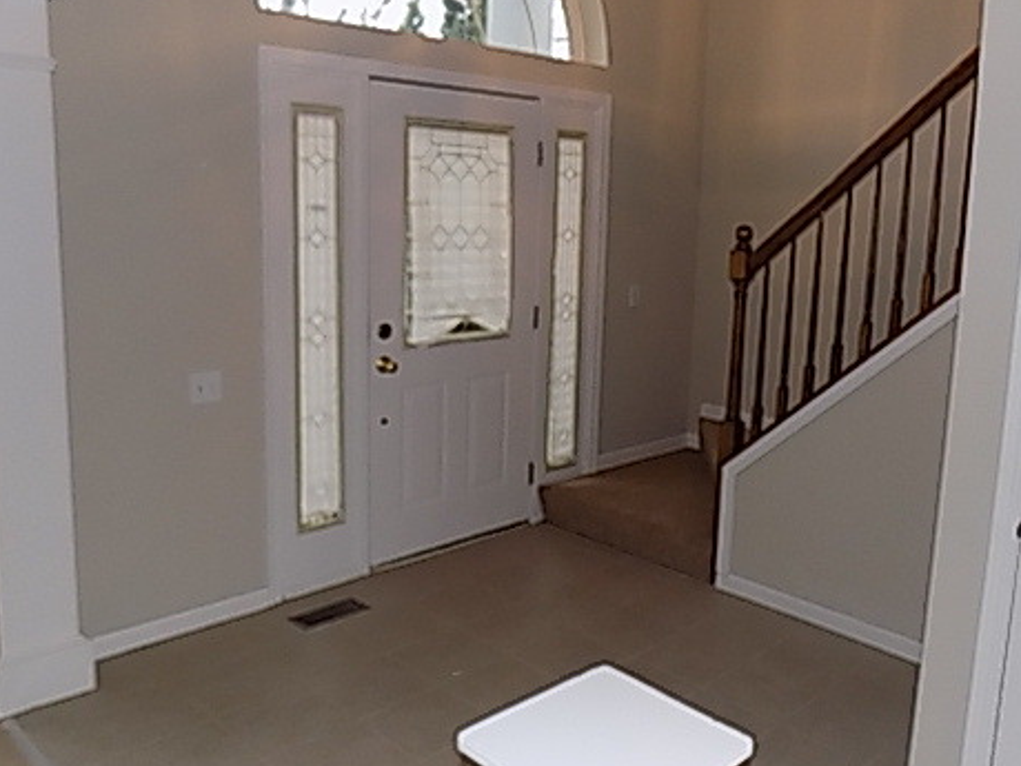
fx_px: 944
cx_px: 633
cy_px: 344
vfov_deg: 44.1
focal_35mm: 32
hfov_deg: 56.2
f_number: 3.1
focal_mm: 4
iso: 200
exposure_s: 1/30
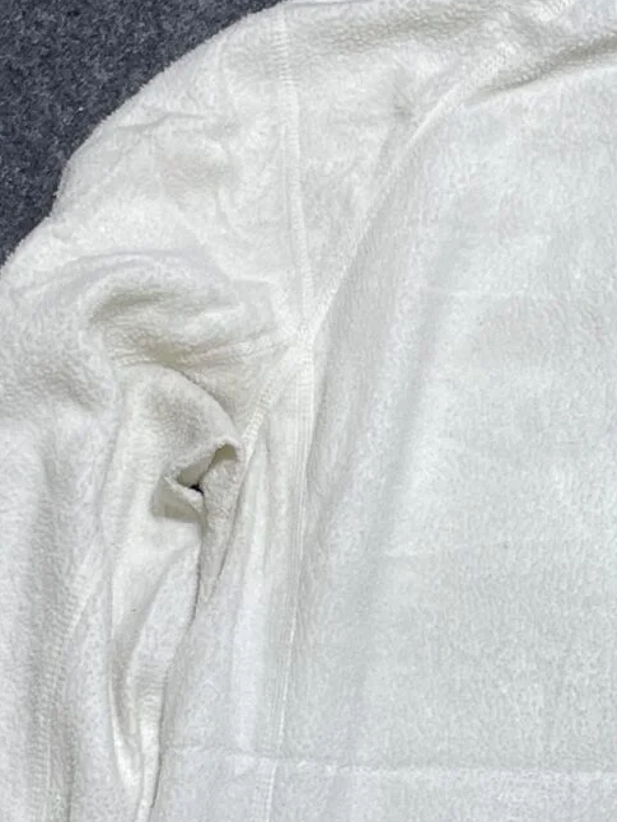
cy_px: 849
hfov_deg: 13.9
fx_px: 2446
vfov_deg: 18.5
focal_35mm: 103
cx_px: 744
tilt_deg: -55.7
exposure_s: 1/100
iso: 50
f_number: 1.6
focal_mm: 4.2
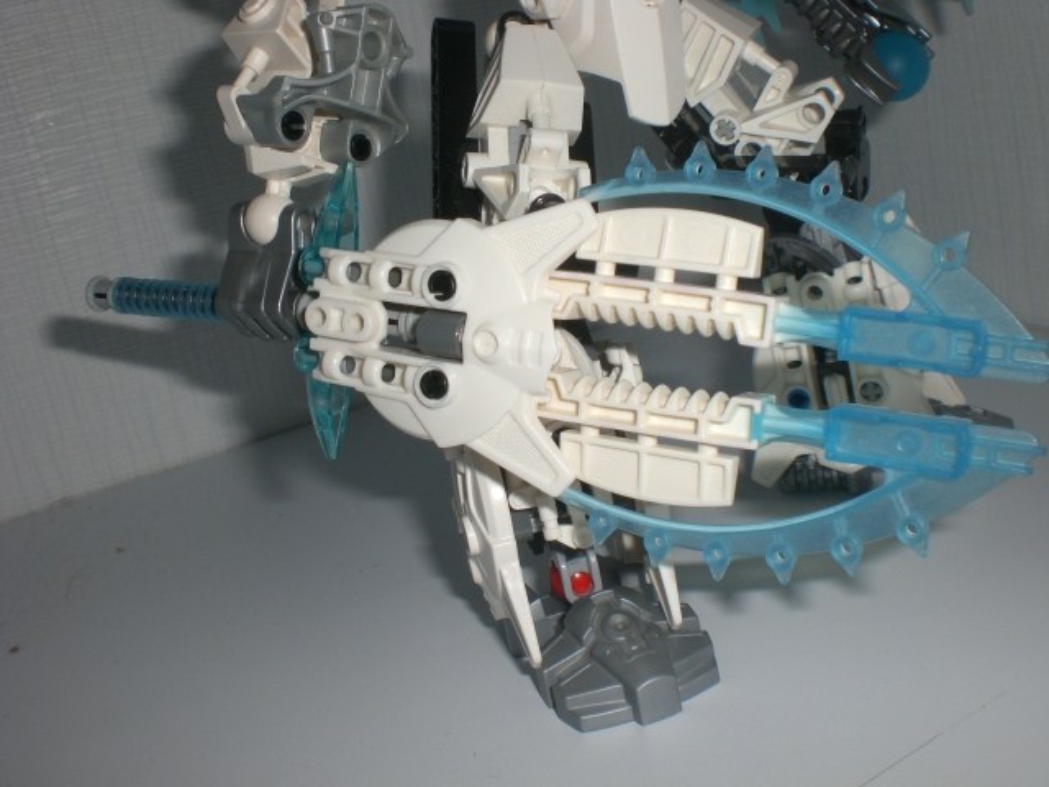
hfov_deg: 49.0
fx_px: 1152
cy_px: 394
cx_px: 524
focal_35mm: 38
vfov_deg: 37.7
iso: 50
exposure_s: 1/60
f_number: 4.4
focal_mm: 6.3
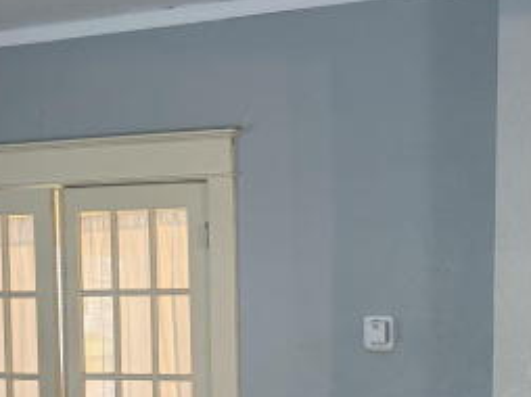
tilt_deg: -4.4
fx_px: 965
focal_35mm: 63
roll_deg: +0.0
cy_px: 376
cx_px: 415
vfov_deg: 22.5
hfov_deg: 30.1
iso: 640
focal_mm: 6.76
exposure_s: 1/60
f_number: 1.78
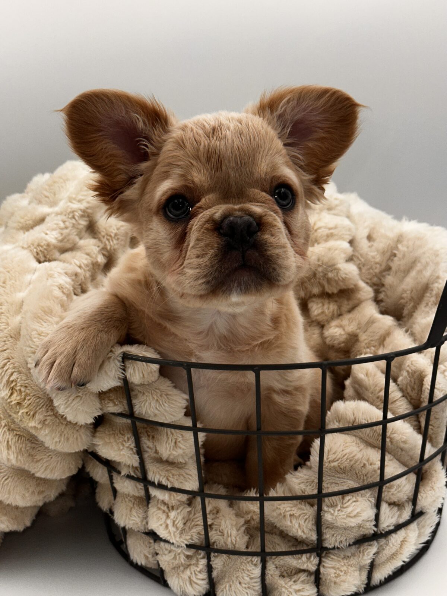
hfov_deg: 30.3
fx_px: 826
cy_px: 298
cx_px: 224
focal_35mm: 48
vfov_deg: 39.7
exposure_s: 1/1357
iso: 40
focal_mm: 6.86
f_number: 1.78
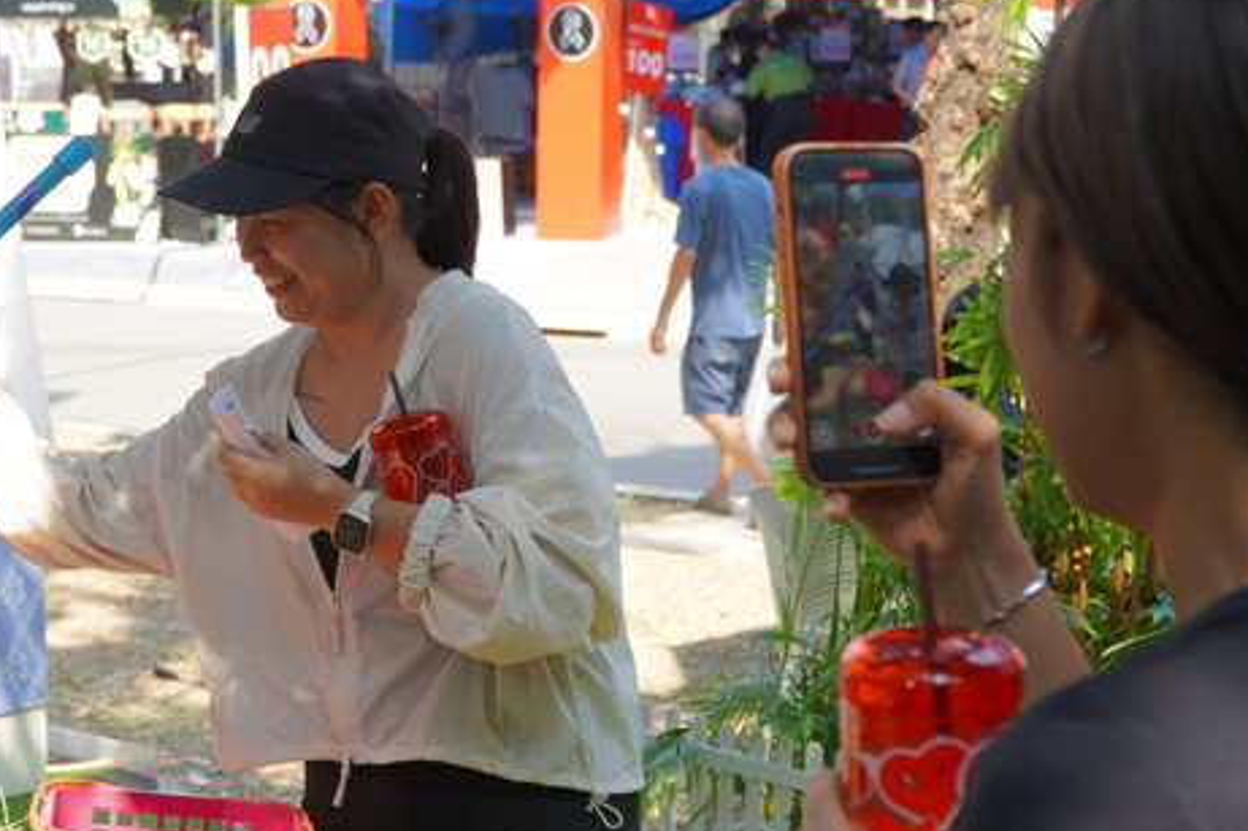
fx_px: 2599
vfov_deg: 18.2
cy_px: 429
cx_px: 460
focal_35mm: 75
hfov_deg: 26.9
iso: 100
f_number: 5.6
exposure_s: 1/100
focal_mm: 36
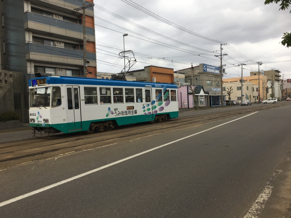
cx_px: 146
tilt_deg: +0.7
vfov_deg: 48.2
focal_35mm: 29
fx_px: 244
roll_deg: +2.4
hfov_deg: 61.7
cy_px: 109
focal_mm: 4.15
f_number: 2.2
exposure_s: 1/400
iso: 25
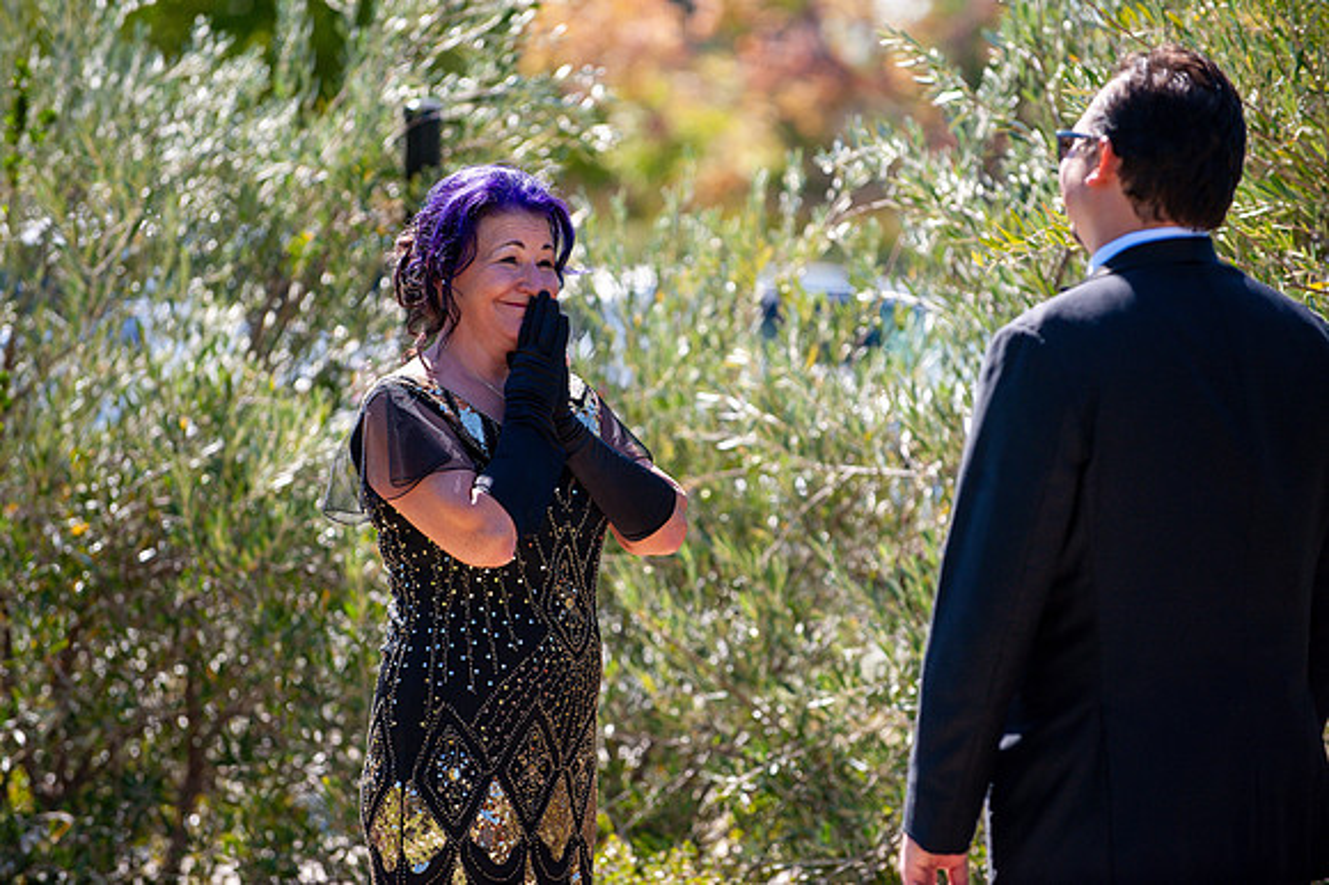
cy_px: 442
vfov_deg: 7.2
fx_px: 7010
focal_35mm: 190
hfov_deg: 10.8
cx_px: 664
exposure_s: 1/2000
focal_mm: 190
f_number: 4
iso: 500
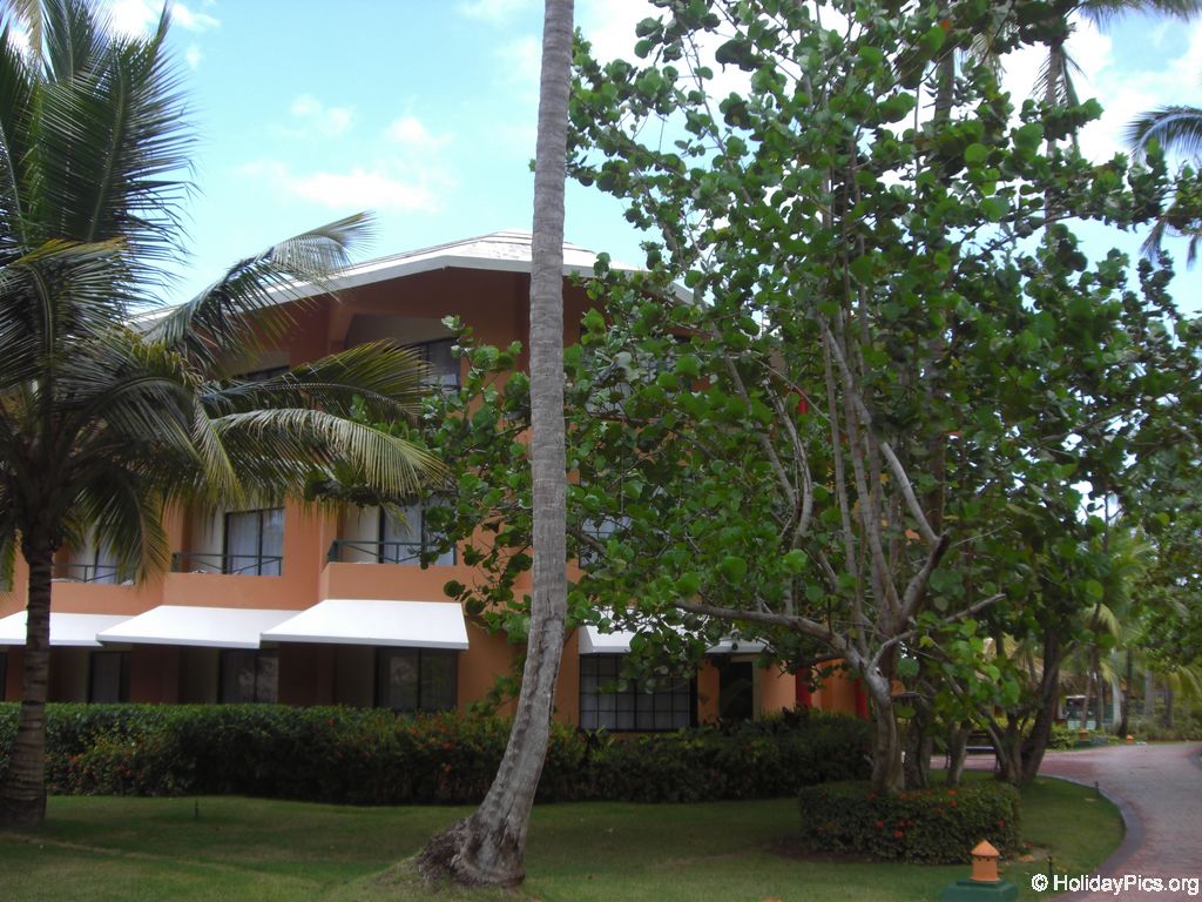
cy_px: 451
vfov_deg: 37.7
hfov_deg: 49.0
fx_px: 1320
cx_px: 601
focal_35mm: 38
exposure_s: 1/200
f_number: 2.7
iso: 64
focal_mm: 6.2
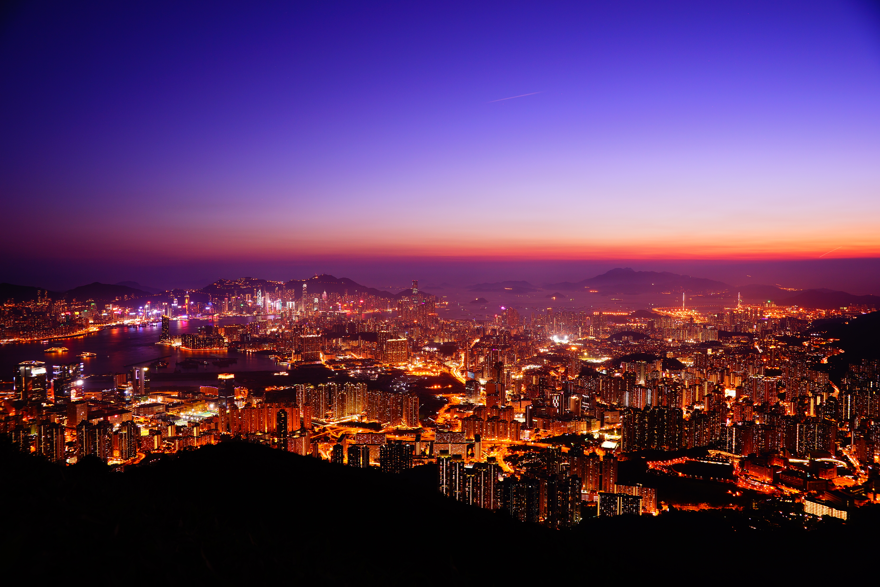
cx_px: 440
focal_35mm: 24
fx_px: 587
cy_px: 294
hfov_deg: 73.7
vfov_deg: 53.1
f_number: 5.6
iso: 100
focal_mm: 24
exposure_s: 15
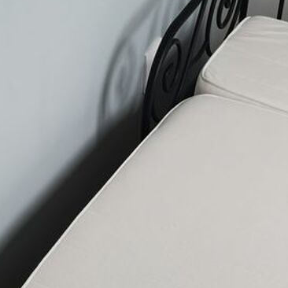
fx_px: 819
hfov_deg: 19.6
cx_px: 252
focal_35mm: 87
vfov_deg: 17.1
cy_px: 488
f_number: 1.8
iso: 64
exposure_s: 1/100
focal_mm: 5.58
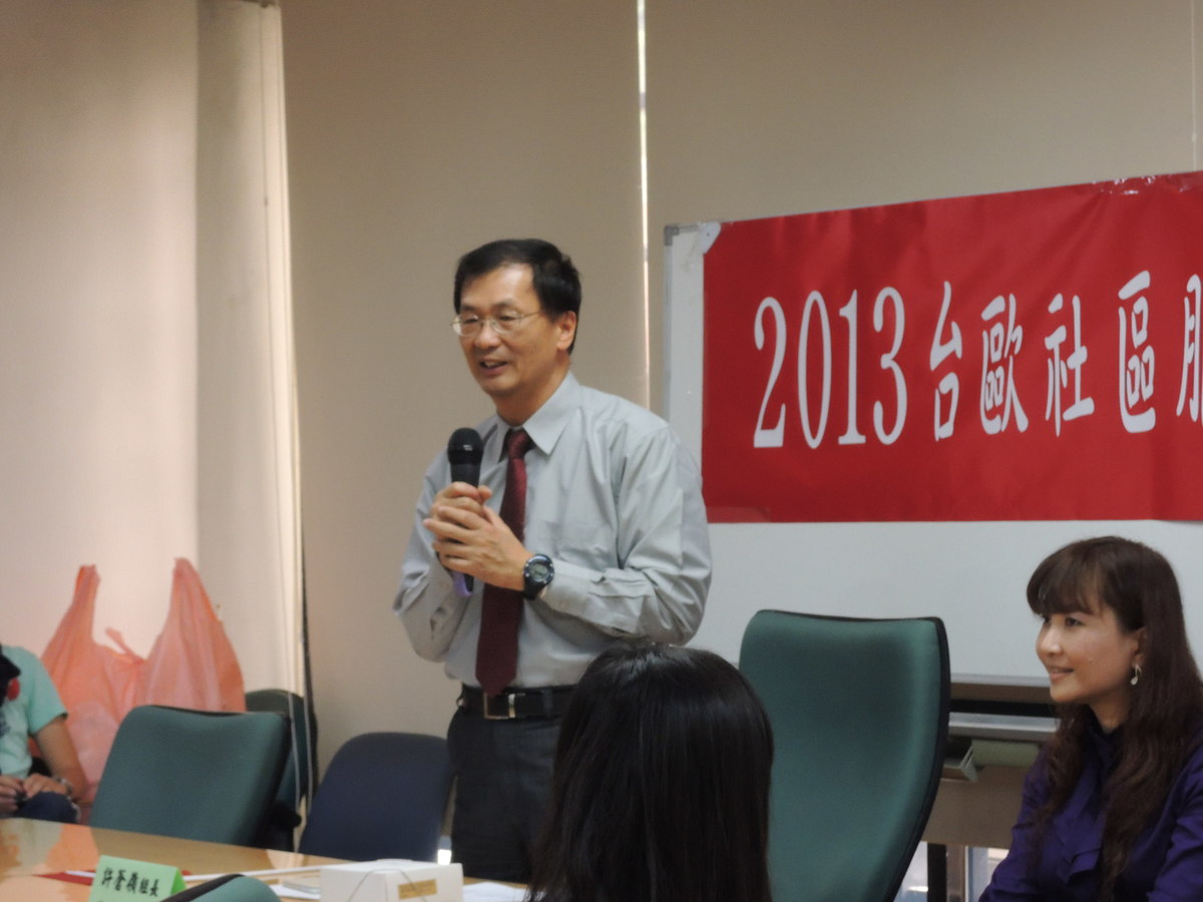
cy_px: 451
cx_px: 602
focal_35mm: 100
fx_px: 3475
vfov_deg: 14.8
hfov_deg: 19.6
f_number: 5.5
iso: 560
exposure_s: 1/30
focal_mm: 17.9
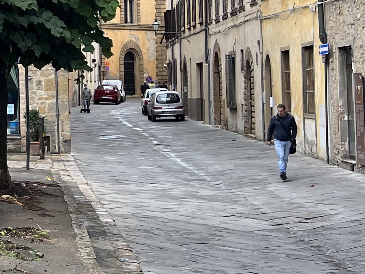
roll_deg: +0.6
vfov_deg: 14.2
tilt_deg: +2.1
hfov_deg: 16.5
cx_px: -242
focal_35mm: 104
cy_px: 57
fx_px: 1097
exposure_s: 1/924
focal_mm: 5.7
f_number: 1.5
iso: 50
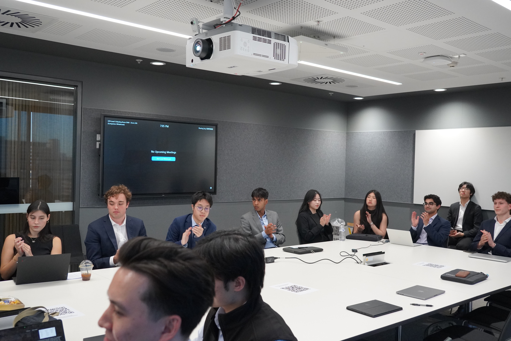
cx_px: 256
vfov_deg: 37.8
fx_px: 498
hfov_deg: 54.3
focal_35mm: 35
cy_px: 170
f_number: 4
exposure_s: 1/160
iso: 2500
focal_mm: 23.4
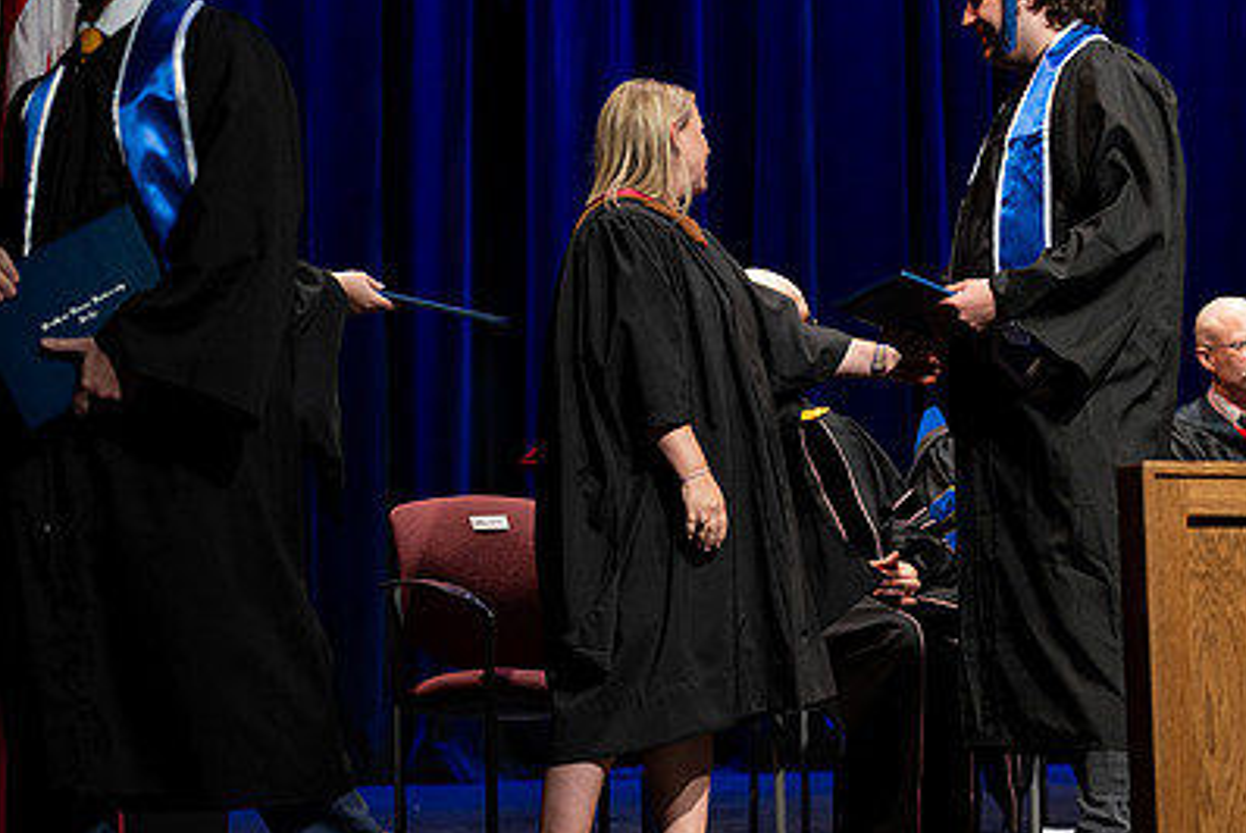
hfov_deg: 19.9
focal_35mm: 102
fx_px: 3533
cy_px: 368
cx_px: 855
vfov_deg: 13.4
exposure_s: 1/250
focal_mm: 70
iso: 500
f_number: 2.8
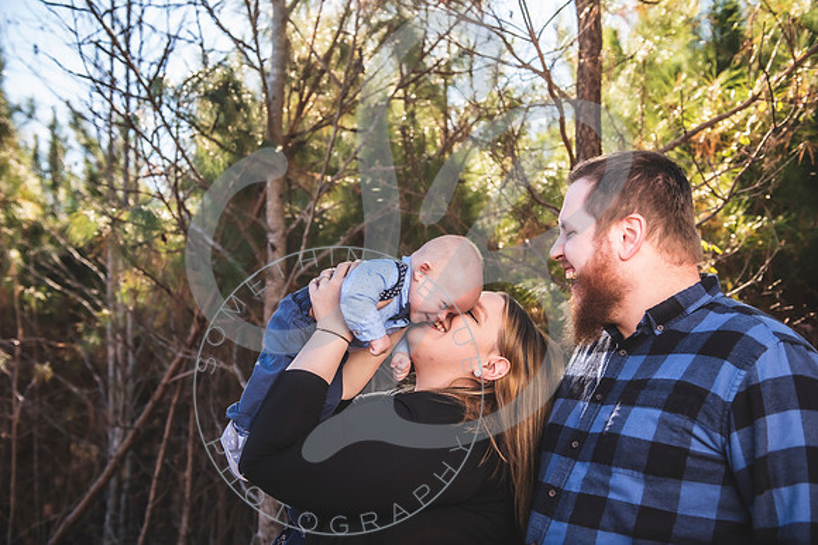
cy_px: 272
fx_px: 909
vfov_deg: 33.4
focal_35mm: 40
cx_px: 409
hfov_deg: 48.4
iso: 100
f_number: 4
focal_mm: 40
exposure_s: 1/250
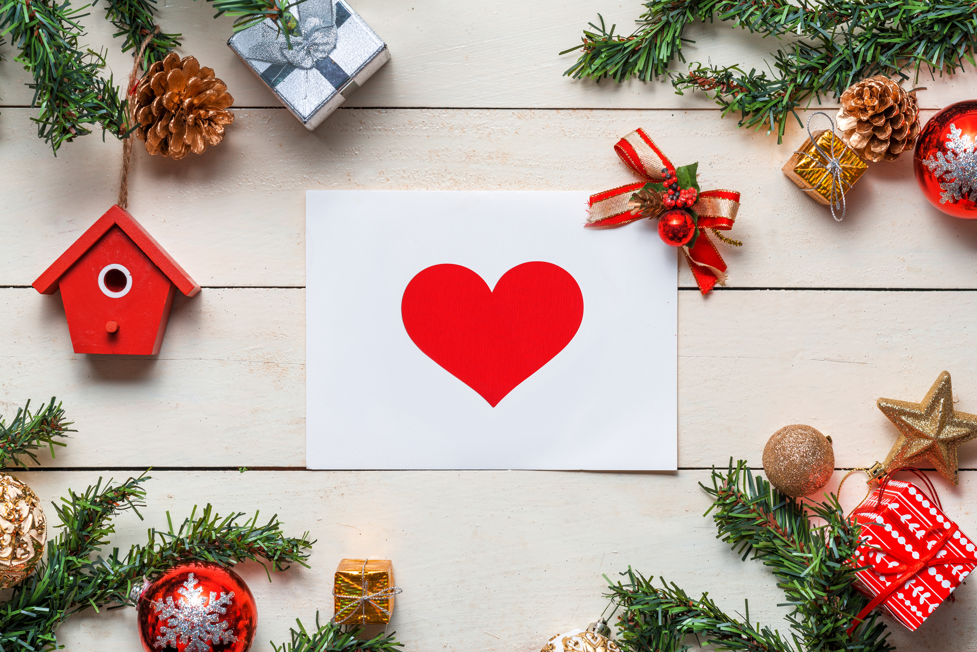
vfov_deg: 16.1
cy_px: 326
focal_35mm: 85
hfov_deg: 23.9
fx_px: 2307
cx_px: 488
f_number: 8
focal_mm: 85
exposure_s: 1/160
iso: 100
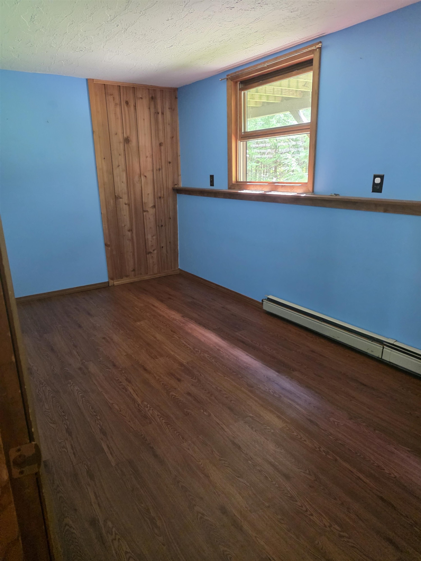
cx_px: 210
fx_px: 373
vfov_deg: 73.9
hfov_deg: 58.9
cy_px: 280
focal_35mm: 23
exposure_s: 1/120
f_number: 1.7
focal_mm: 6.25
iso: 1250
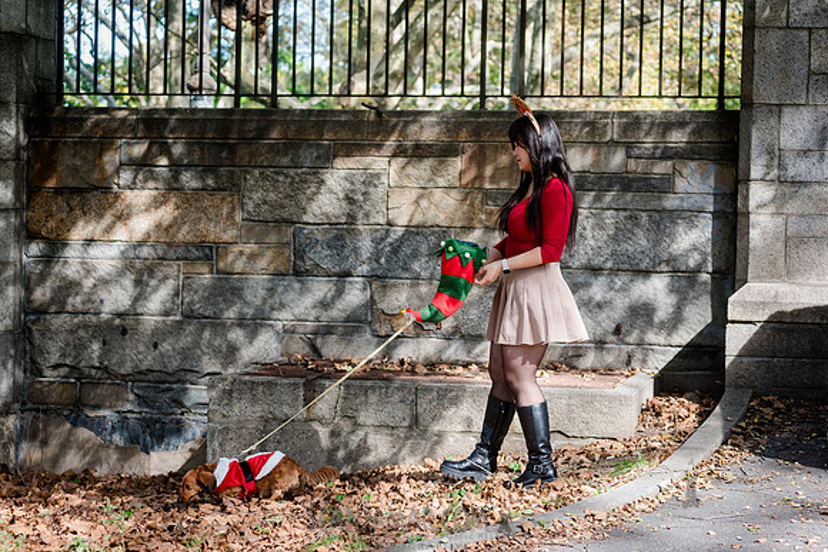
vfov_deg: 17.1
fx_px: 1840
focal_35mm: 80
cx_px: 414
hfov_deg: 25.4
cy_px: 276
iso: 1000
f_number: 4
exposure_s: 1/800
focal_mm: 80
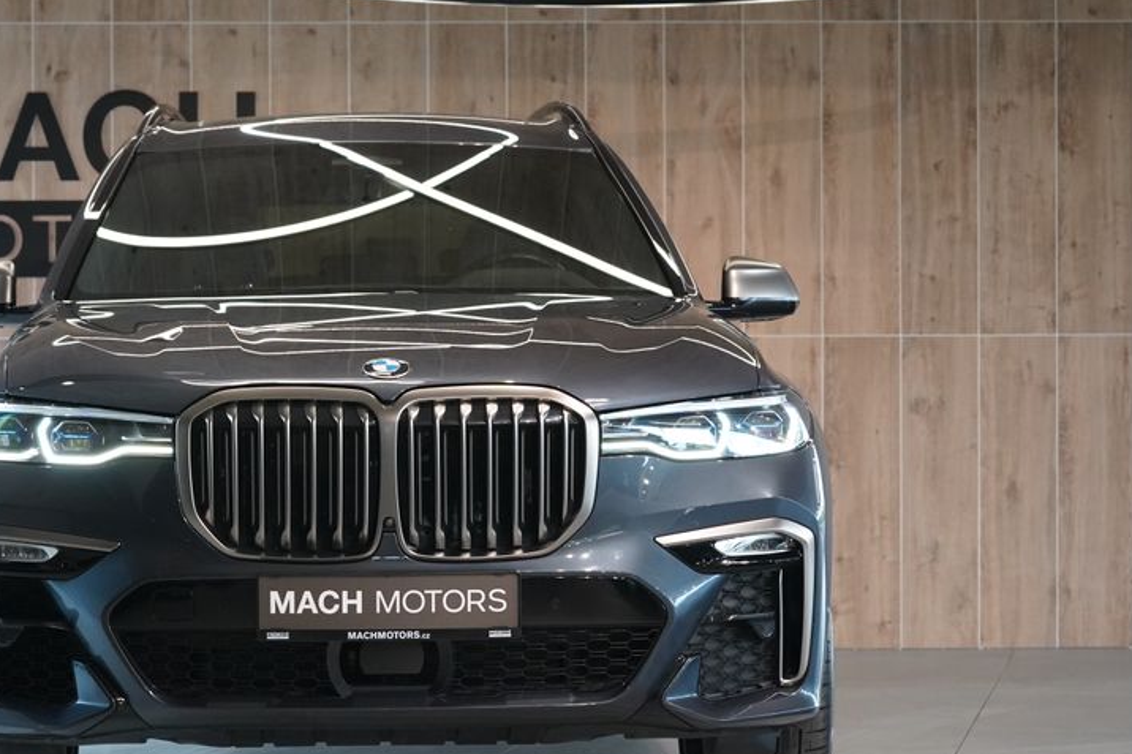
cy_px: 432
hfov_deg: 21.8
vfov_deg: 14.7
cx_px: 395
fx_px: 2923
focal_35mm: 93
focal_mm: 65
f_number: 5.6
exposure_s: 1/160
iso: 4000
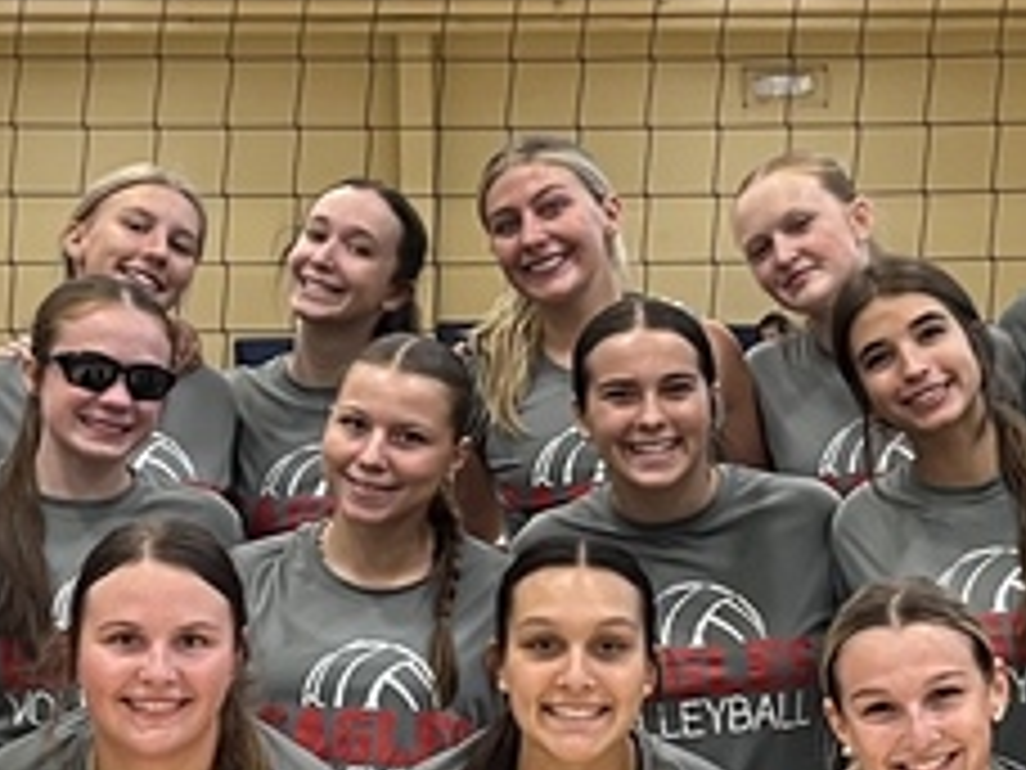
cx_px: 684
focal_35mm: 117
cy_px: 558
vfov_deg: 12.6
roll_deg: +1.3
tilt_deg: -2.4
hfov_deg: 16.8
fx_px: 3468
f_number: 1.5
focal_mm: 5.7
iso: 80
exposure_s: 1/60
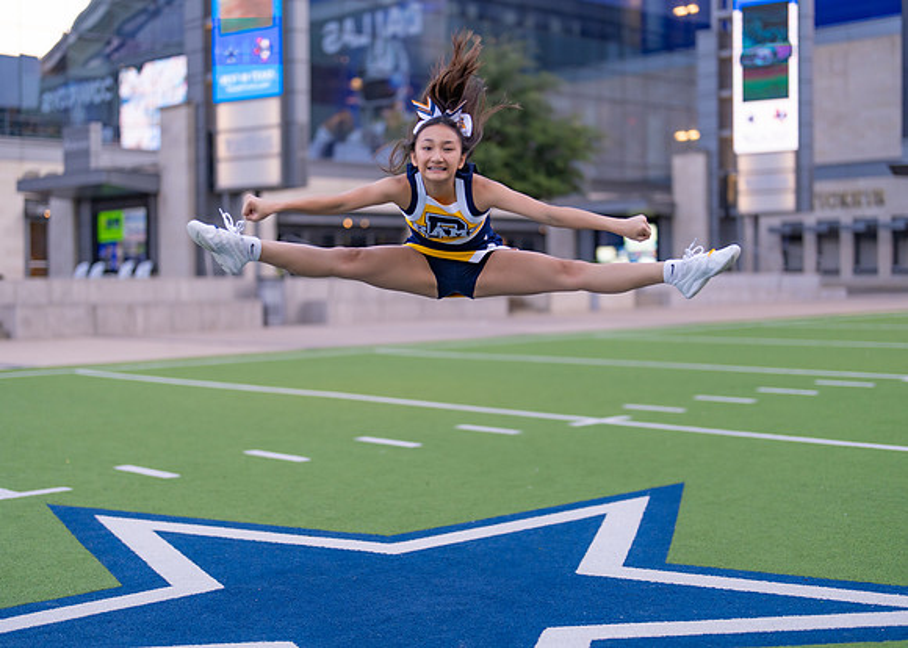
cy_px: 324
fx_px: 1407
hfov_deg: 35.8
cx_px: 454
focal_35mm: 55
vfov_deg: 25.9
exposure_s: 1/1250
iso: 500
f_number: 1.2
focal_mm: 50
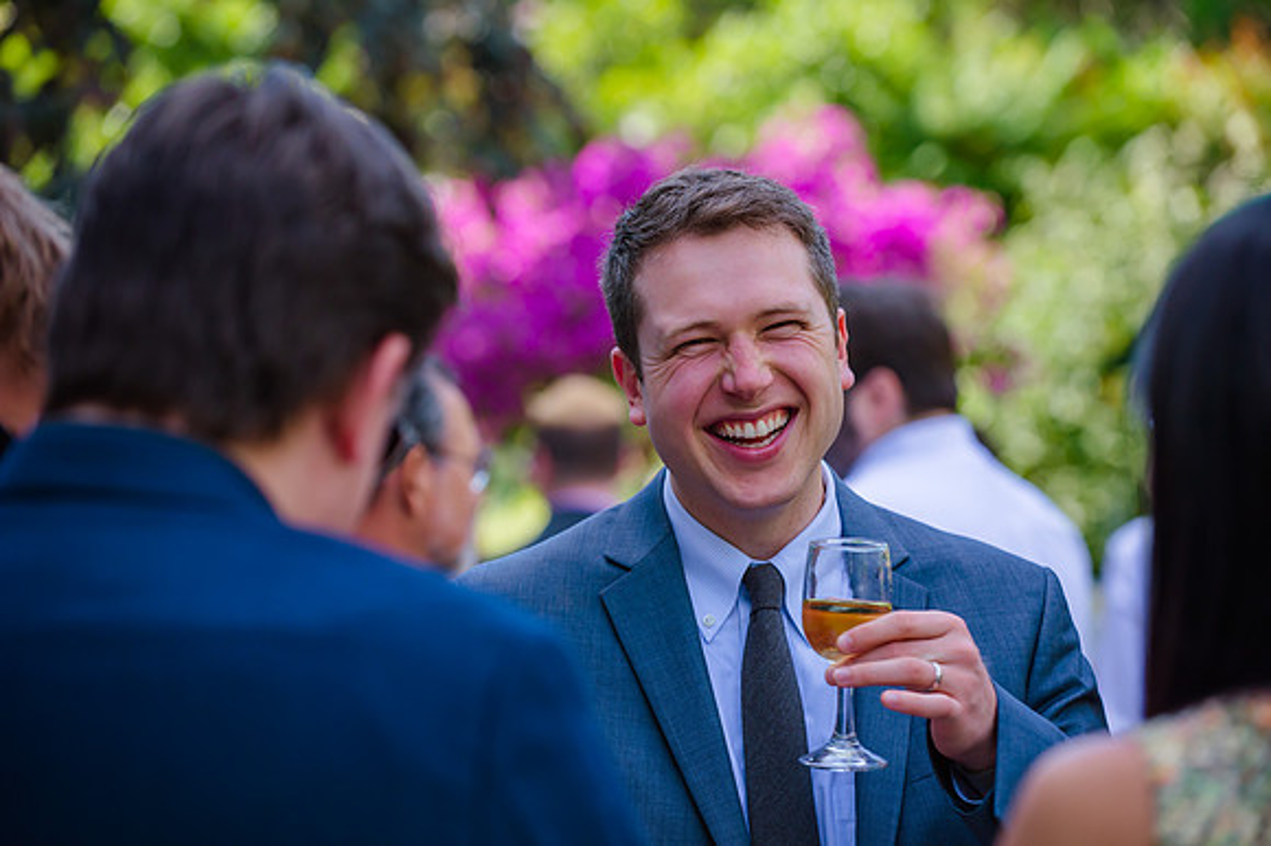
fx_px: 4587
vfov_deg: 10.5
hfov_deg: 15.8
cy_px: 423
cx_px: 636
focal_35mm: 130
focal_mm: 130
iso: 400
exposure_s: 1/800
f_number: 3.5
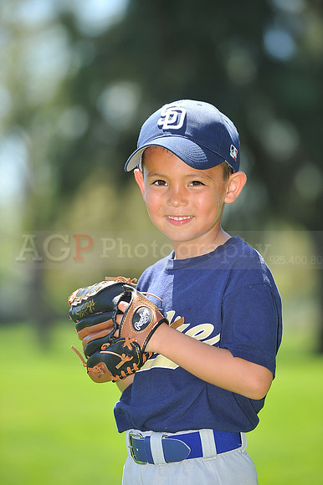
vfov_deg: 10.3
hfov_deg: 6.9
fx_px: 2695
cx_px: 162
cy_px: 242
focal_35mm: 200
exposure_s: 1/500
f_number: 4.5
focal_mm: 200
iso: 200
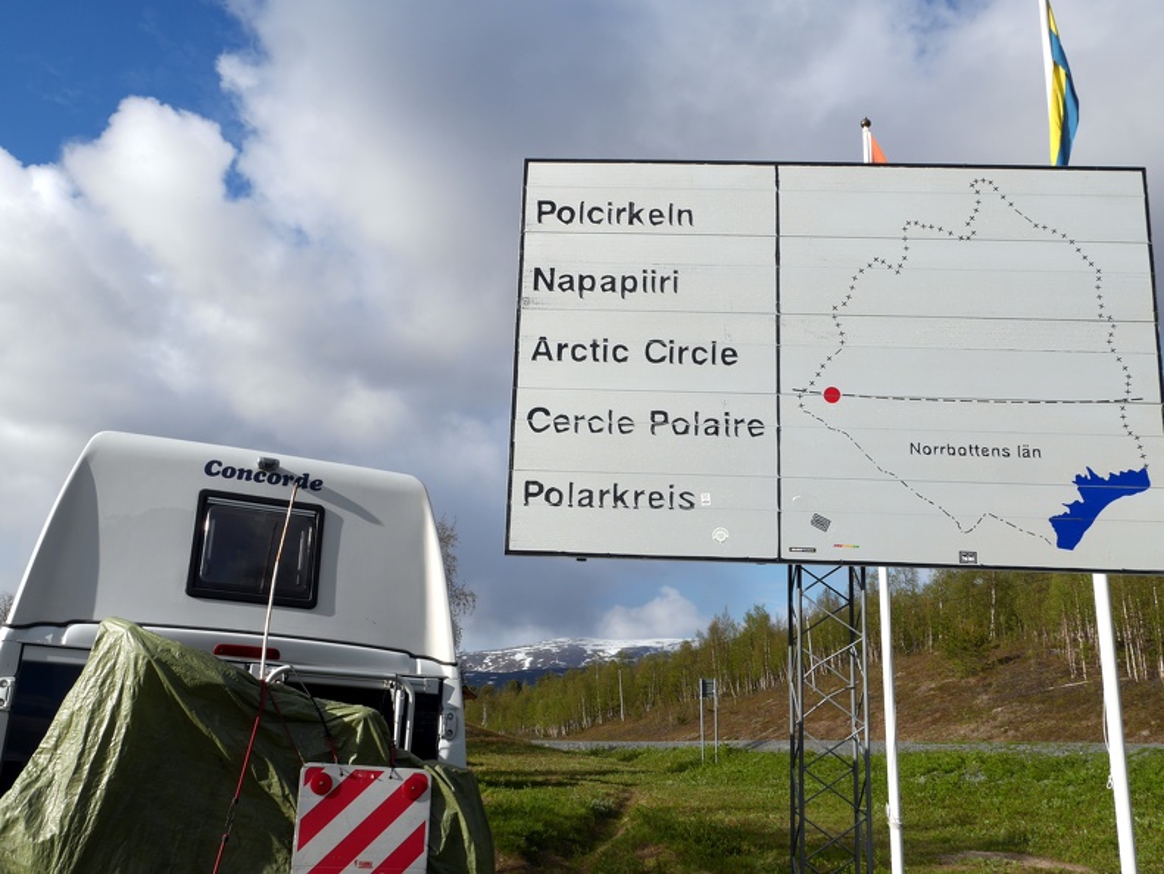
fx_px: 1144
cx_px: 582
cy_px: 437
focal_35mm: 34
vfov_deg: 41.8
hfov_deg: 53.9
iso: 125
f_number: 8
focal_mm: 17
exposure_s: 1/400
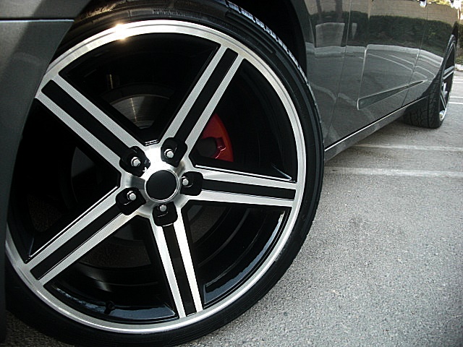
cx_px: 232
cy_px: 174
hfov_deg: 51.4
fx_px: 482
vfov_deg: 39.7
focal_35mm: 36
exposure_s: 1/80
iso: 200
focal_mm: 6.3
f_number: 2.8
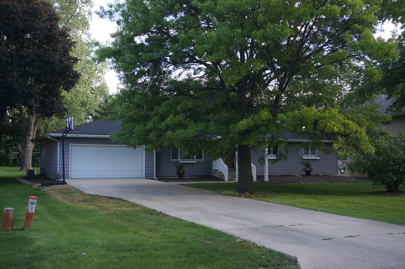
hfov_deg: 45.0
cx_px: 202
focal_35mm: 44
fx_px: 489
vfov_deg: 30.8
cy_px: 134
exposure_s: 1/60
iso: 125
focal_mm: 29
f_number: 4.5
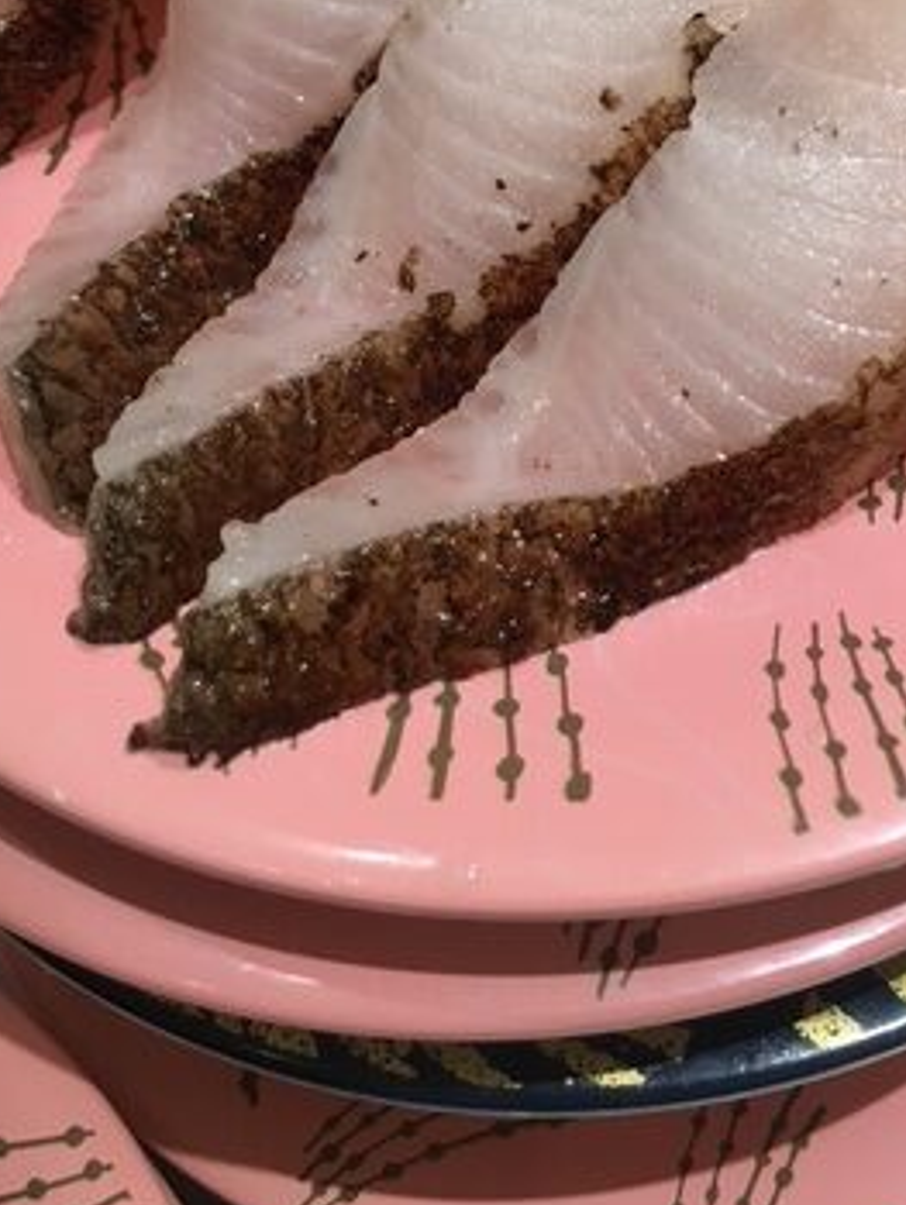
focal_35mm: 53
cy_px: 148
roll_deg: +6.7
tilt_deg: -44.3
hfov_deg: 27.5
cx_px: 551
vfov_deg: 34.4
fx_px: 1847
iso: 25
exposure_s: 1/30
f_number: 2.2
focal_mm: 4.15
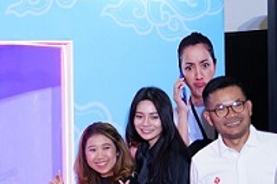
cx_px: -117
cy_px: 87
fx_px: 1322
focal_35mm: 172
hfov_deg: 11.5
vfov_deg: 8.0
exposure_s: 1/100
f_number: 2
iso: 320
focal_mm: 50
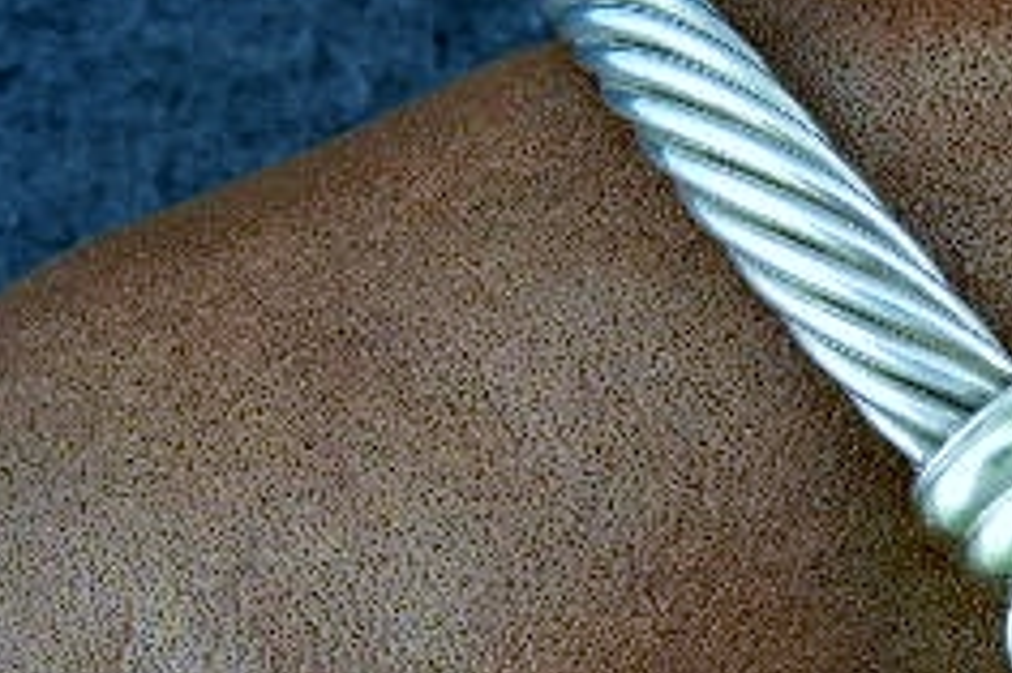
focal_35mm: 127
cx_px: 1085
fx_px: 3568
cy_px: 476
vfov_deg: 10.8
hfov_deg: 15.7
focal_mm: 8.1
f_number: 3.8
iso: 200
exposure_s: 1/4.1
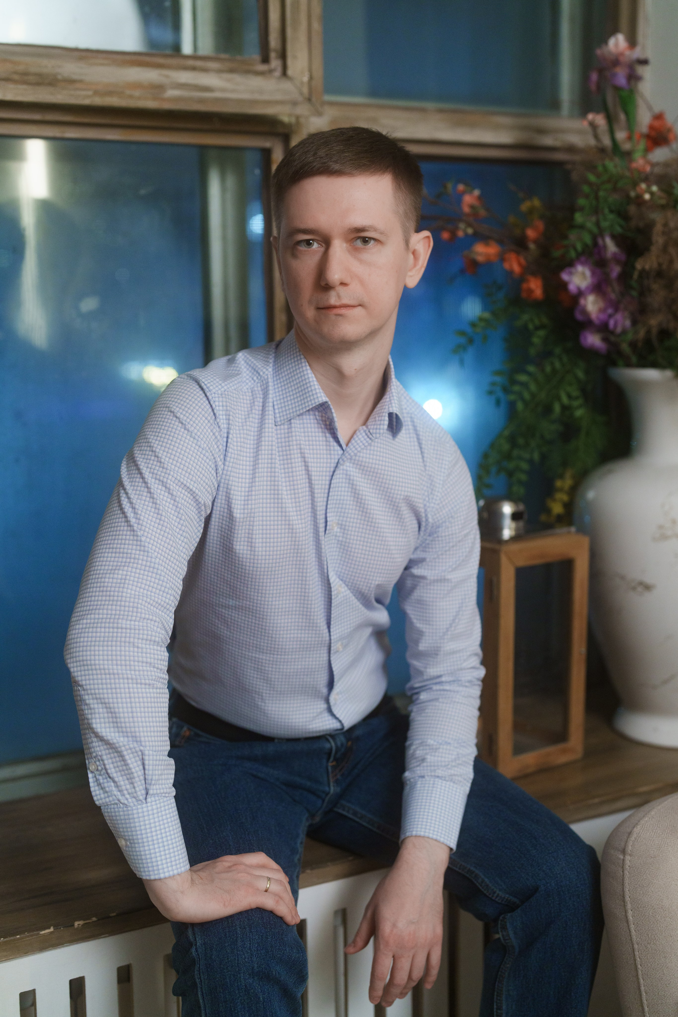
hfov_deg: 27.0
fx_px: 1412
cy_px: 508
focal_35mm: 50
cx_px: 339
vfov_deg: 39.6
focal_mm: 50
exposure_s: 1/100
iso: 1000
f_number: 2.2
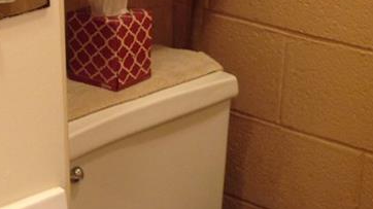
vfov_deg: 11.1
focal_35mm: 108
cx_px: 174
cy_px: 173
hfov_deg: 19.8
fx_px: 1067
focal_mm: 4.28
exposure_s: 1/15
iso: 64
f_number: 2.4
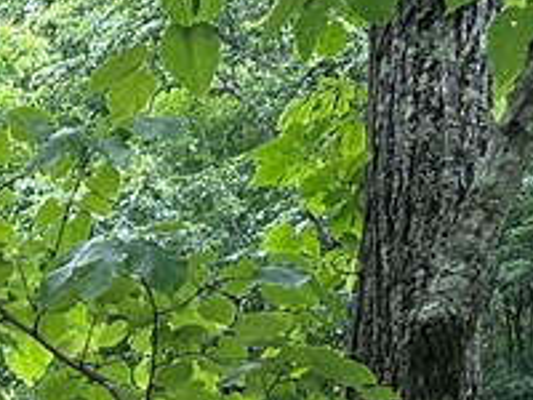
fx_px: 1894
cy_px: 944
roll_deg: -2.0
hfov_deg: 13.9
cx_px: -485
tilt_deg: -1.4
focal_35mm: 123
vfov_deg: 10.5
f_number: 1.78
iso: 80
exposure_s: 1/257
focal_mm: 6.86
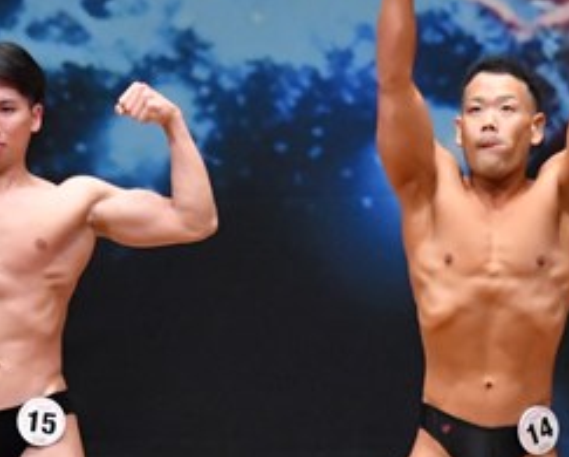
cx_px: 39
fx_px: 10926
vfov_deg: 2.4
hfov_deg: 3.0
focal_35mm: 648
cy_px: 415
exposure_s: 1/400
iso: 6400
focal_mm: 145
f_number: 5.6
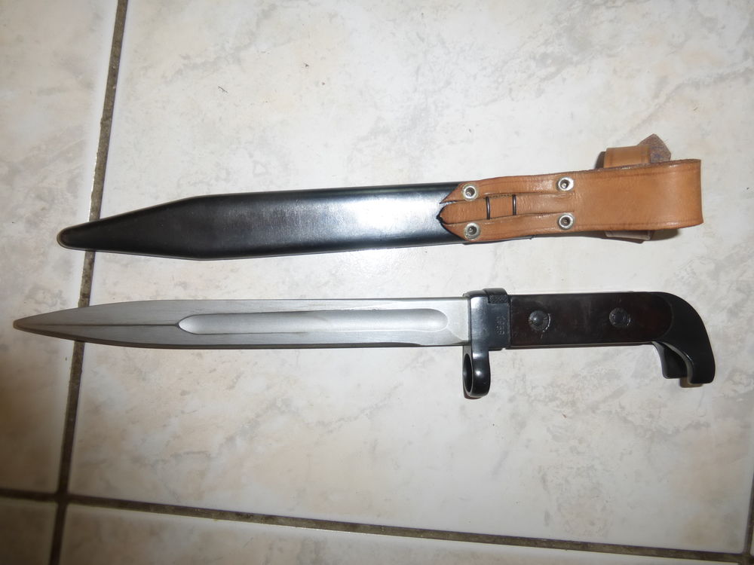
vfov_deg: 56.8
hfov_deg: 71.6
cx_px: 377
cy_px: 282
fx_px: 523
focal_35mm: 24
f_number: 3.3
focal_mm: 4.3
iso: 100
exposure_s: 1/4
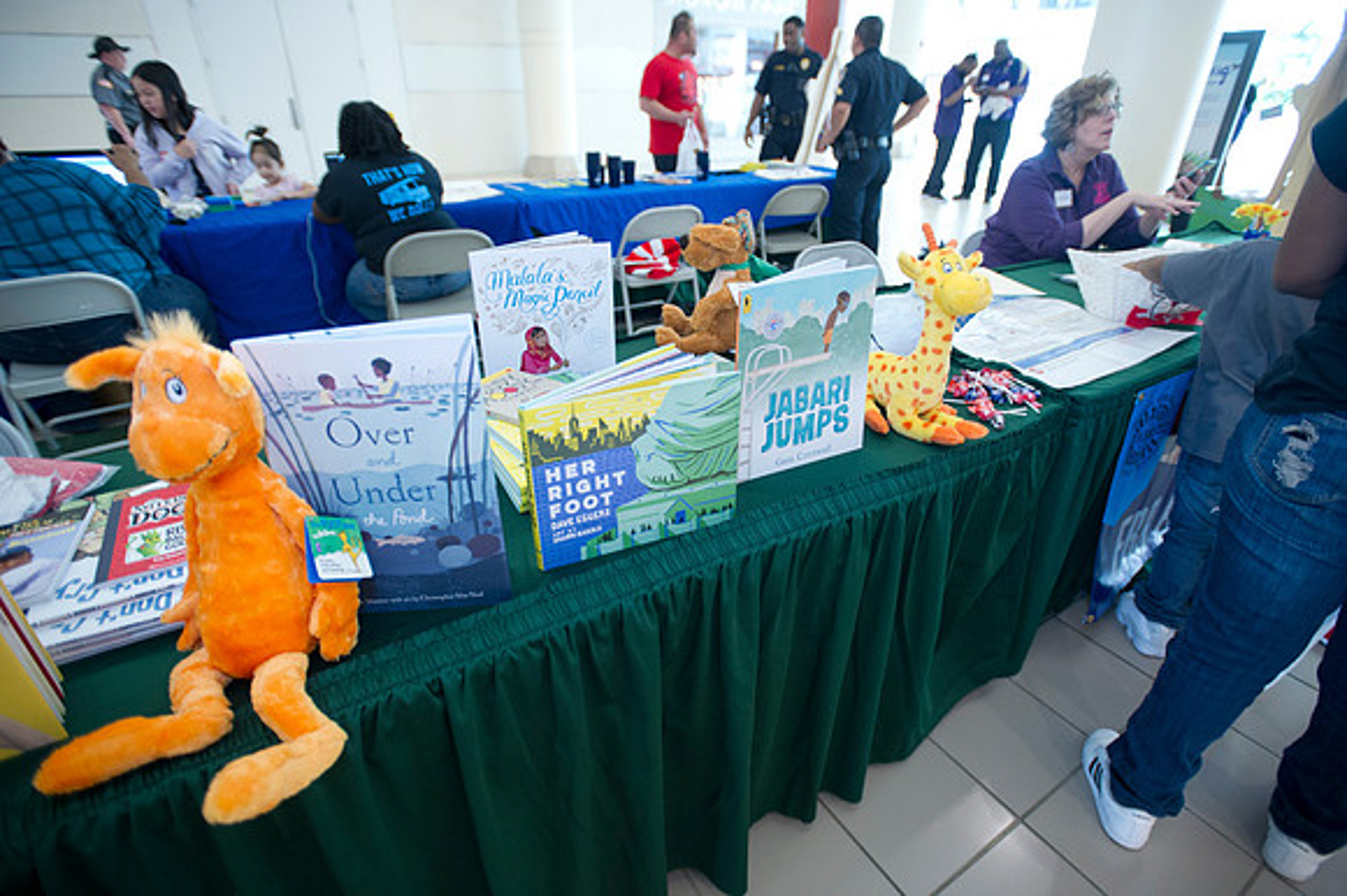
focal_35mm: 19
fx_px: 710
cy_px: 448
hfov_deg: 86.9
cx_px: 674
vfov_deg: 64.5
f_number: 2.8
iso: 1250
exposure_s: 1/100
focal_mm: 19
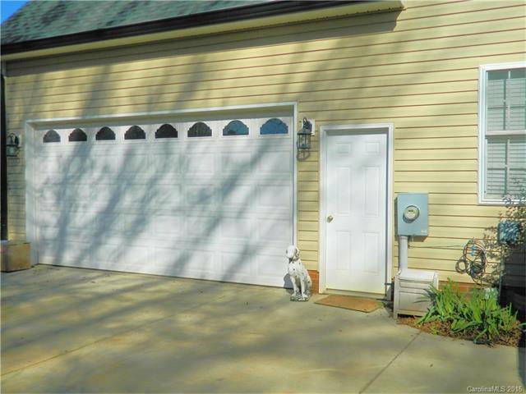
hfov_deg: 52.6
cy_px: 197
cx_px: 263
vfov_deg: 40.7
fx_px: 532
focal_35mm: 35
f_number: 9.4
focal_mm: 6.2
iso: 80
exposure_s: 1/250
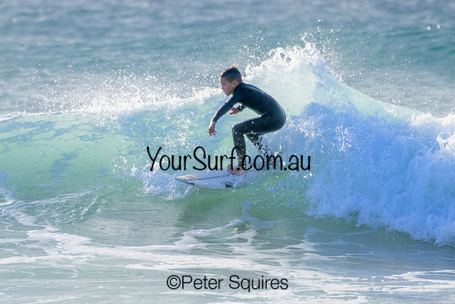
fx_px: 11377
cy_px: 152
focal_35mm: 900
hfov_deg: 2.3
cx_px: 228
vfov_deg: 1.5
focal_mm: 900
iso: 1250
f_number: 11
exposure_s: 1/2000
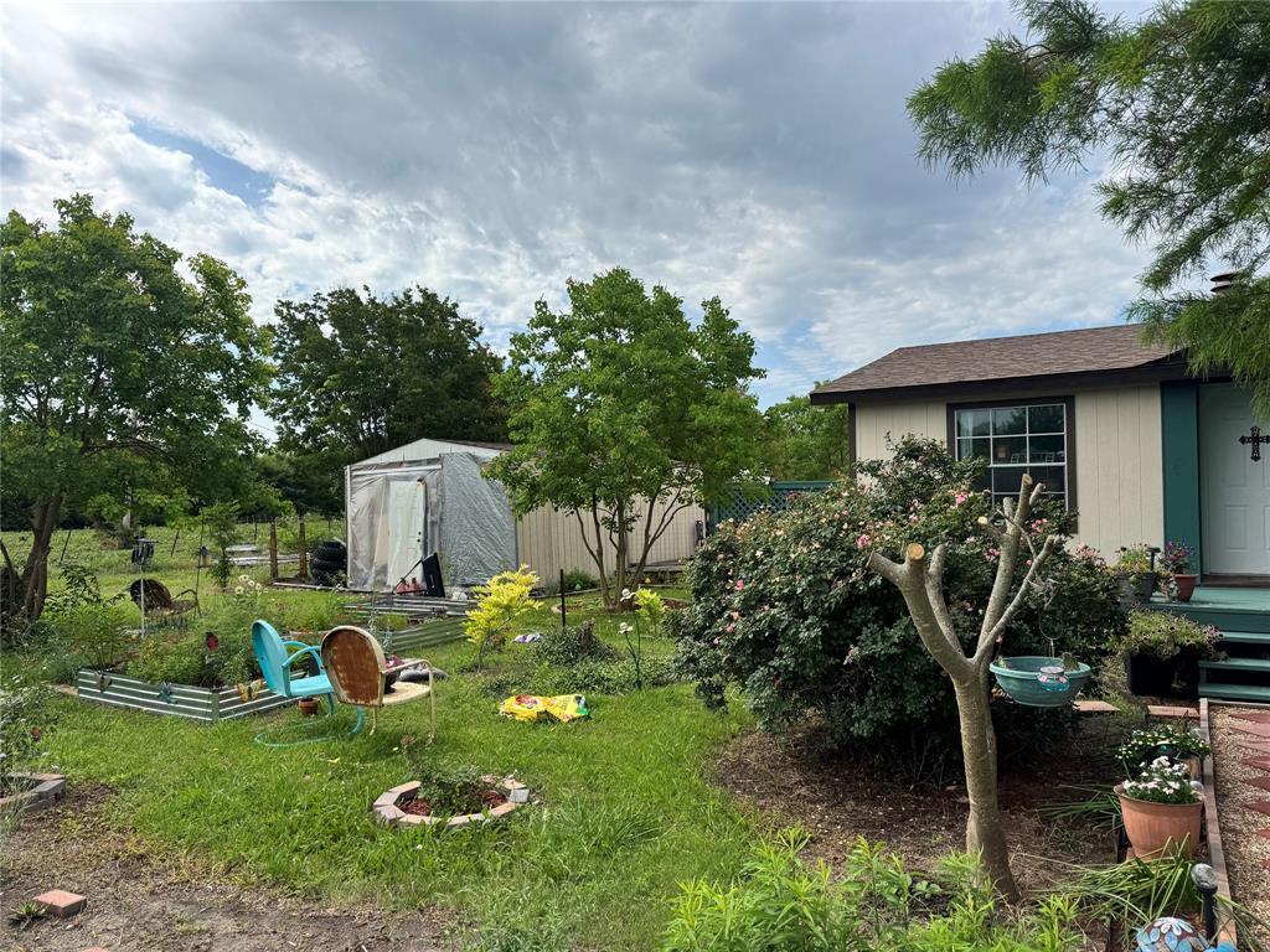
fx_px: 881
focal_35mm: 24
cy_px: 476
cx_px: 635
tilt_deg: -0.1
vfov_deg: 56.8
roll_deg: +1.1
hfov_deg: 71.6
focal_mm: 6.76
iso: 80
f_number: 1.78
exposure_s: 1/5348
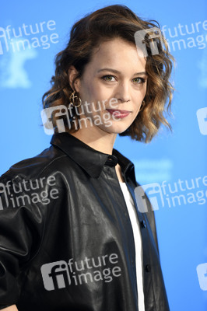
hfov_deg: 6.9
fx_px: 1728
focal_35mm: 200
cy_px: 156
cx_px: 104
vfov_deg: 10.3
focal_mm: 200
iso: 640
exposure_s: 1/400
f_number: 3.2
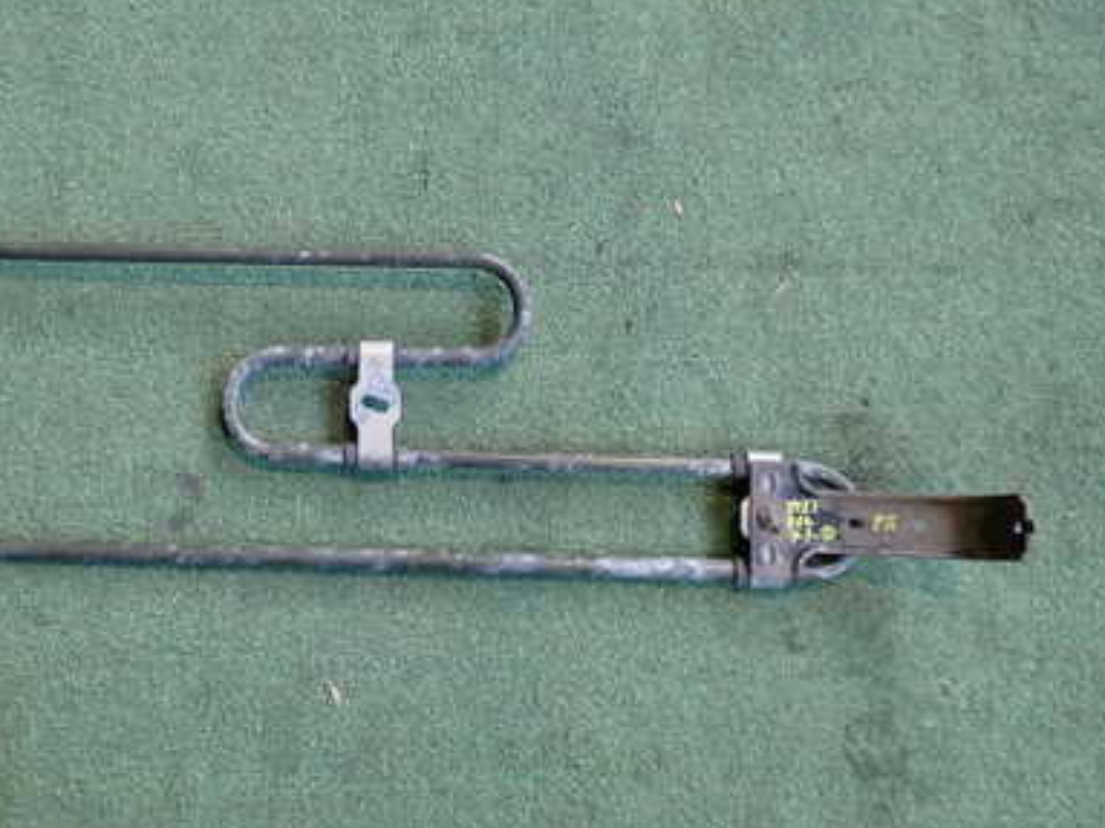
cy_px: 291
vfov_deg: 30.7
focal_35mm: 47
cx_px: 303
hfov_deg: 39.6
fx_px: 1500
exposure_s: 1/40
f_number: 2.3
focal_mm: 5.4
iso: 200
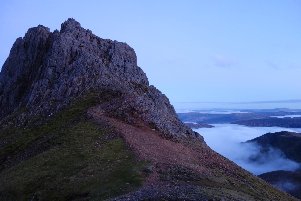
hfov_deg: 65.5
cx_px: 150
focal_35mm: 28
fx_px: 234
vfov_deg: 46.4
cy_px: 100
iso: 320
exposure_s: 1/30
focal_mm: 10.4
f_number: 1.8
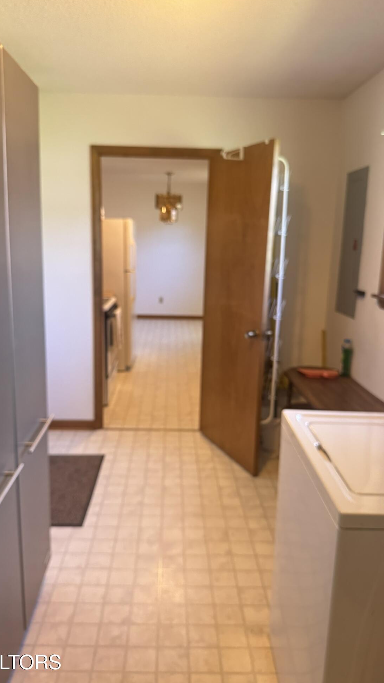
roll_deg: -1.1
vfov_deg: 69.9
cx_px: 176
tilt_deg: -12.4
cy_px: 342
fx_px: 489
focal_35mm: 27
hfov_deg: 42.8
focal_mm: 6.76
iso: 640
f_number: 1.78
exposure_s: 1/60
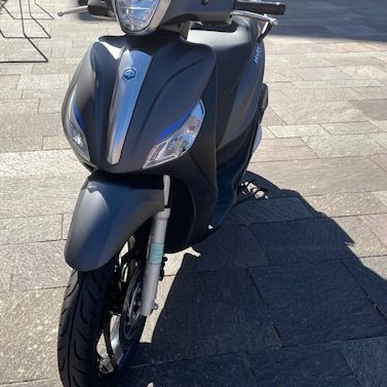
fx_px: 493
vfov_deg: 42.6
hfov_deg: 42.8
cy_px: 154
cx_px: 173
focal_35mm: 39
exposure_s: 1/2053
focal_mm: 4.2
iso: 32
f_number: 1.6
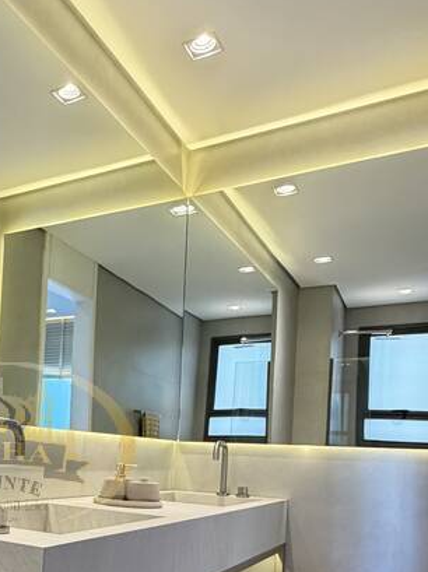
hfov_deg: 35.3
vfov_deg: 47.7
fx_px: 611
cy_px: 448
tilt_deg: +1.2
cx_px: 10
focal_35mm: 37
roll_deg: -3.1
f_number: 2.2
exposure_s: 1/60
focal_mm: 2.22
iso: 500
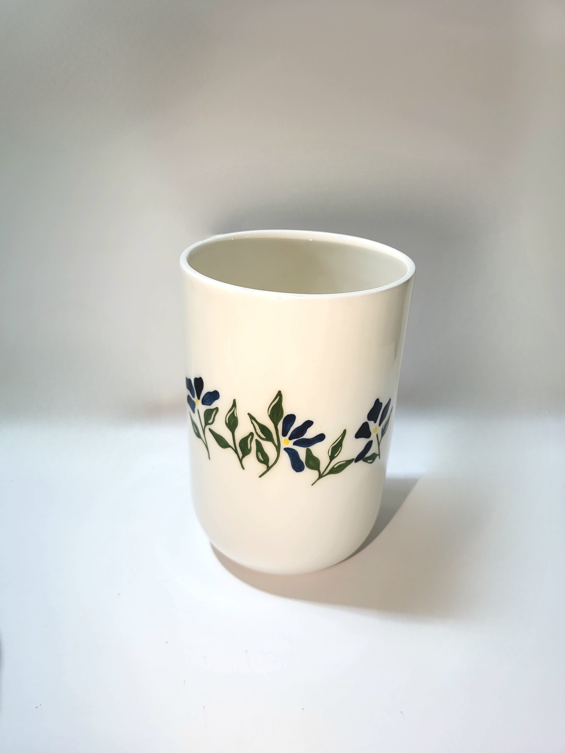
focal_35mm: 26
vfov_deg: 67.3
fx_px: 566
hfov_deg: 53.1
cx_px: 282
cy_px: 376
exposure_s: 1/100
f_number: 1.8
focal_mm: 5.4
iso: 100
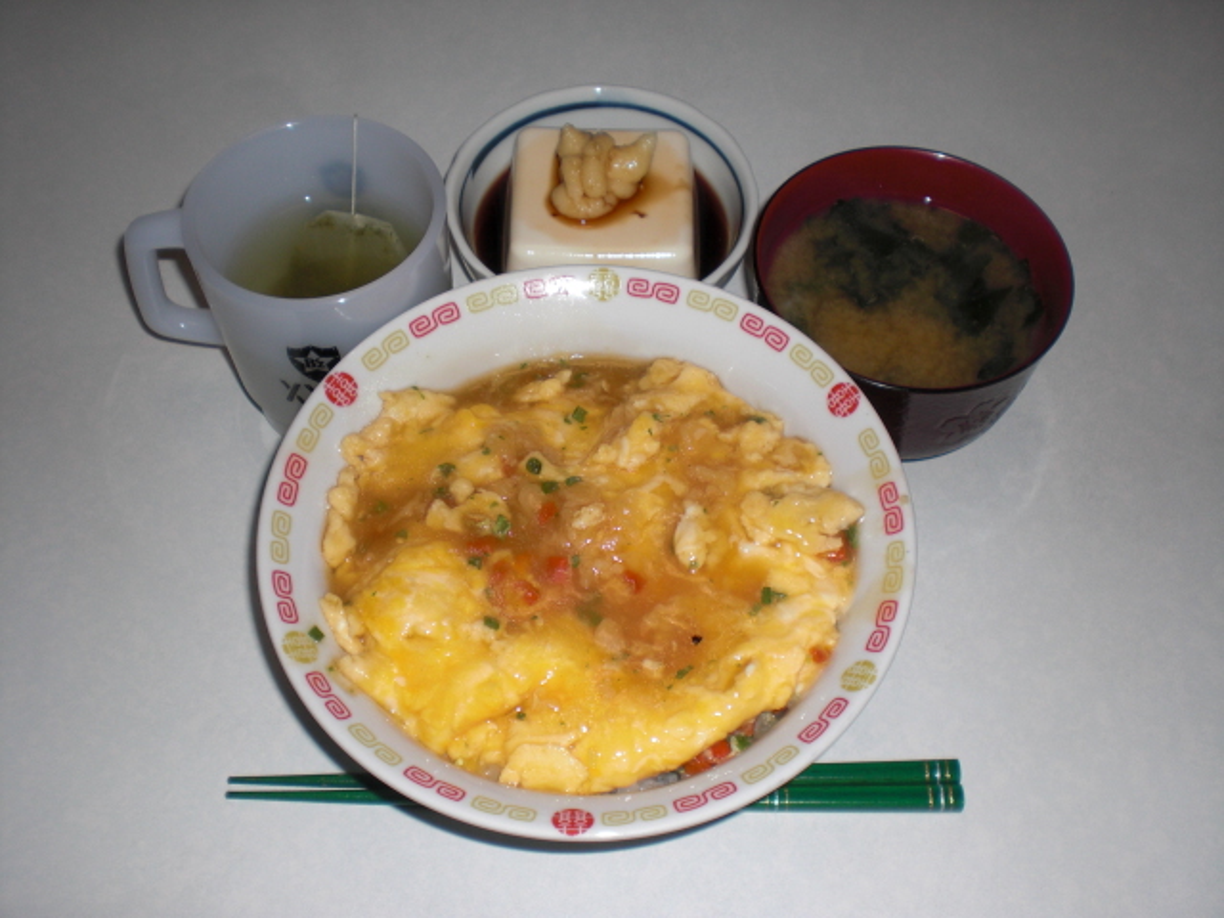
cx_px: 612
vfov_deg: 37.7
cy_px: 459
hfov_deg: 49.0
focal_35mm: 38
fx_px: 1344
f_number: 3.1
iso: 64
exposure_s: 1/60
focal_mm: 6.3
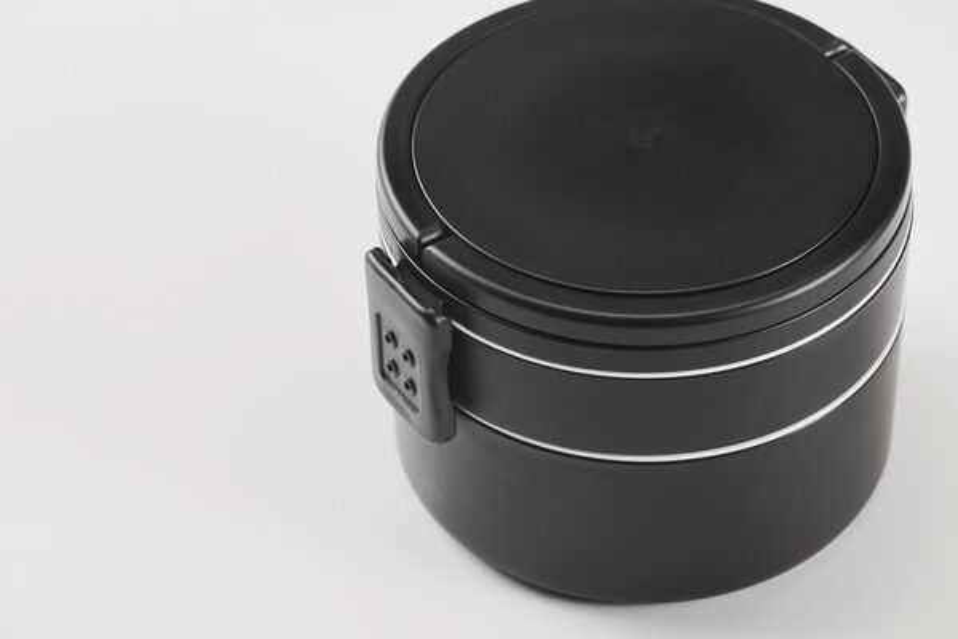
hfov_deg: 19.5
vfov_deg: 13.0
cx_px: 479
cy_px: 320
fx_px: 2794
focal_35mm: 105
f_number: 11
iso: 64
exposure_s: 1/100
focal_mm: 105
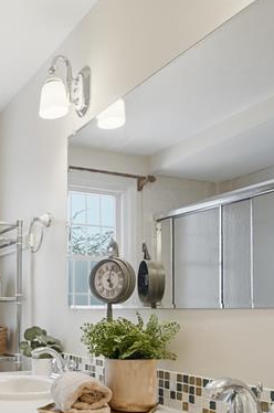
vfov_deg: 49.7
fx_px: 424
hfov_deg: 33.6
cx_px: 19
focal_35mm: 37
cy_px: 315
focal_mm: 18
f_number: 8
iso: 2000
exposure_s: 1/2000
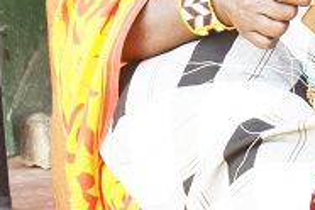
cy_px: -19
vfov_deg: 4.2
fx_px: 2844
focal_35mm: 325
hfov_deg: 6.3
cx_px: 317
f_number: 8
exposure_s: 1/250
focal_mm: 48
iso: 400
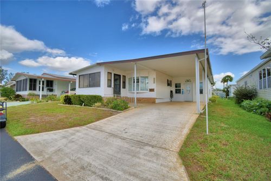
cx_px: 136
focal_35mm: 15
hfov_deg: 100.4
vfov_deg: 77.3
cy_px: 90
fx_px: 113
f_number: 4.5
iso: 100
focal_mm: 10
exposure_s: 1/1250
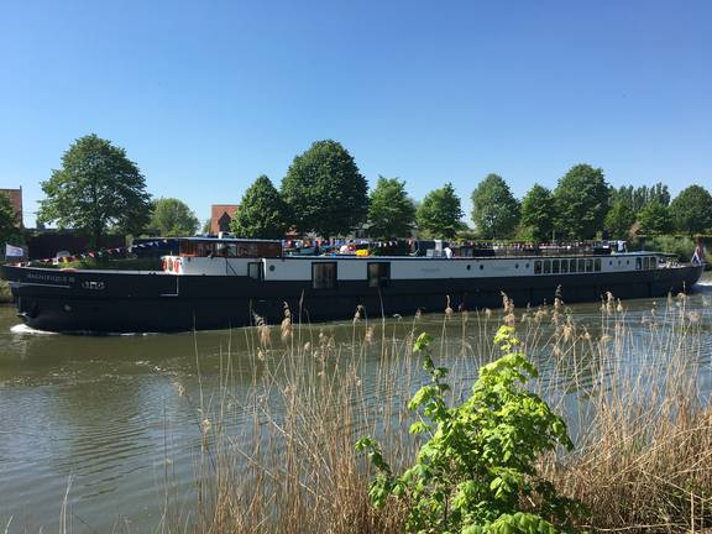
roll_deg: +1.3
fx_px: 596
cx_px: 356
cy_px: 267
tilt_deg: -4.0
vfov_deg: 48.2
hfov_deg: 61.7
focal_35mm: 29
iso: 25
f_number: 2.2
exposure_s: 1/1012
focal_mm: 4.15
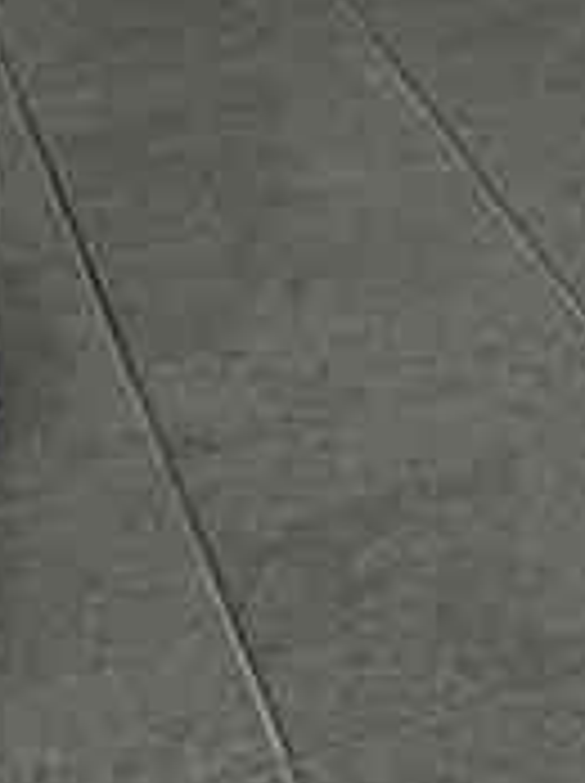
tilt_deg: -11.8
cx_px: 940
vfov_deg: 16.3
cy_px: -513
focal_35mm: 106
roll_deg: -2.3
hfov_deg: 13.0
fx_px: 2394
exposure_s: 1/121
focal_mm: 6.76
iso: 100
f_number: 1.78
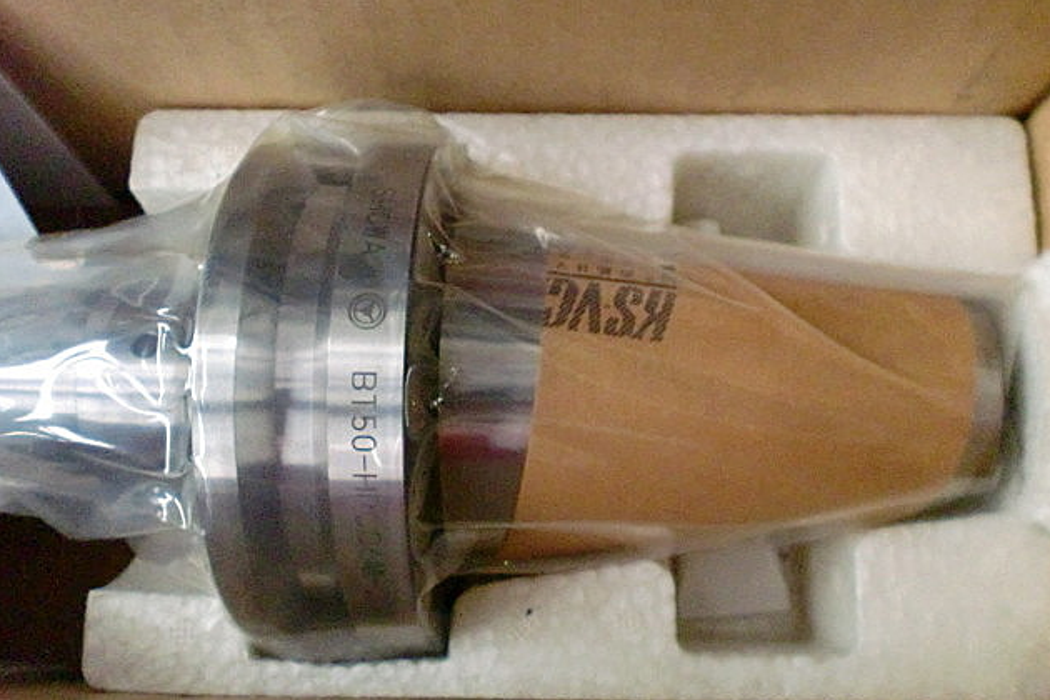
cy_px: 387
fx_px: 1079
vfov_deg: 35.9
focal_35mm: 37
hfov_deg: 51.9
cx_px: 530
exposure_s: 1/60
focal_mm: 6.3
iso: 1250
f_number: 3.1
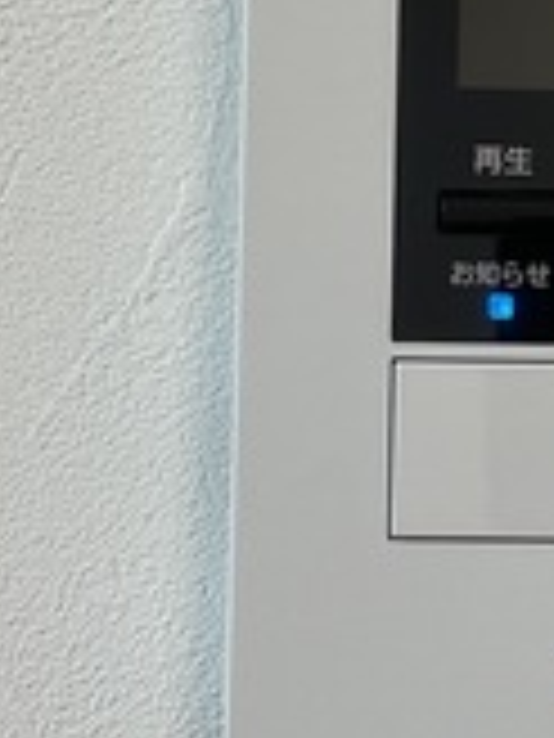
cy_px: 216
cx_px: 676
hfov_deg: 13.6
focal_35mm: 106
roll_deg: -0.9
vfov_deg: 18.5
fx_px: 2262
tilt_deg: +2.3
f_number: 1.8
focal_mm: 3
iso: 50
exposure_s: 1/100
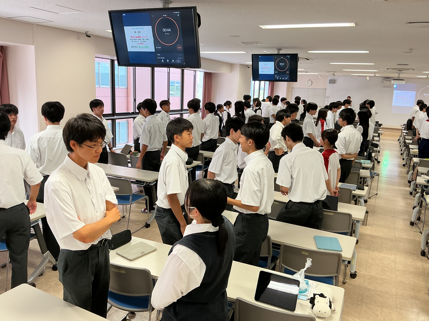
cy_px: 160
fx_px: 359
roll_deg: -3.0
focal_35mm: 29
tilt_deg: -10.5
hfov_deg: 61.7
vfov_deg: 48.2
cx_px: 214
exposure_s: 1/60
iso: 40
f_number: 1.8
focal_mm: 3
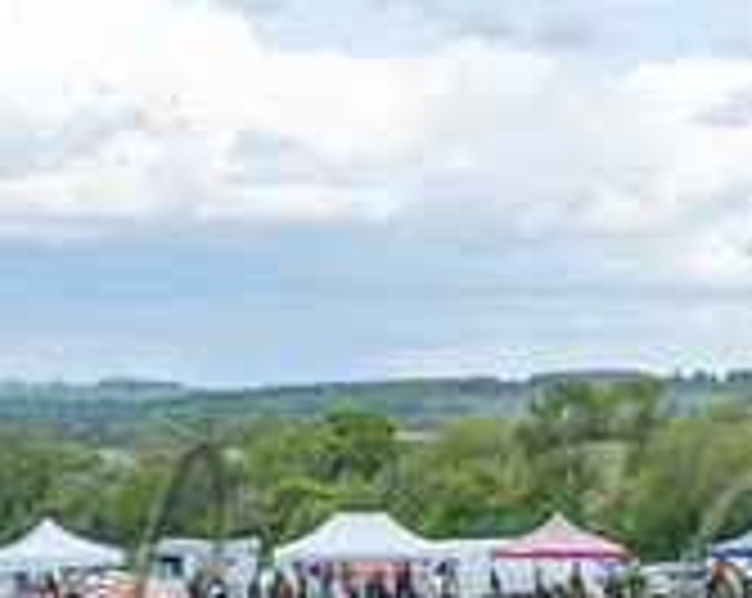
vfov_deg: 8.7
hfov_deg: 10.7
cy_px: 782
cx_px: 1042
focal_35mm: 175
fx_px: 3888
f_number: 5
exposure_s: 1/500
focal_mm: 46
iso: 200
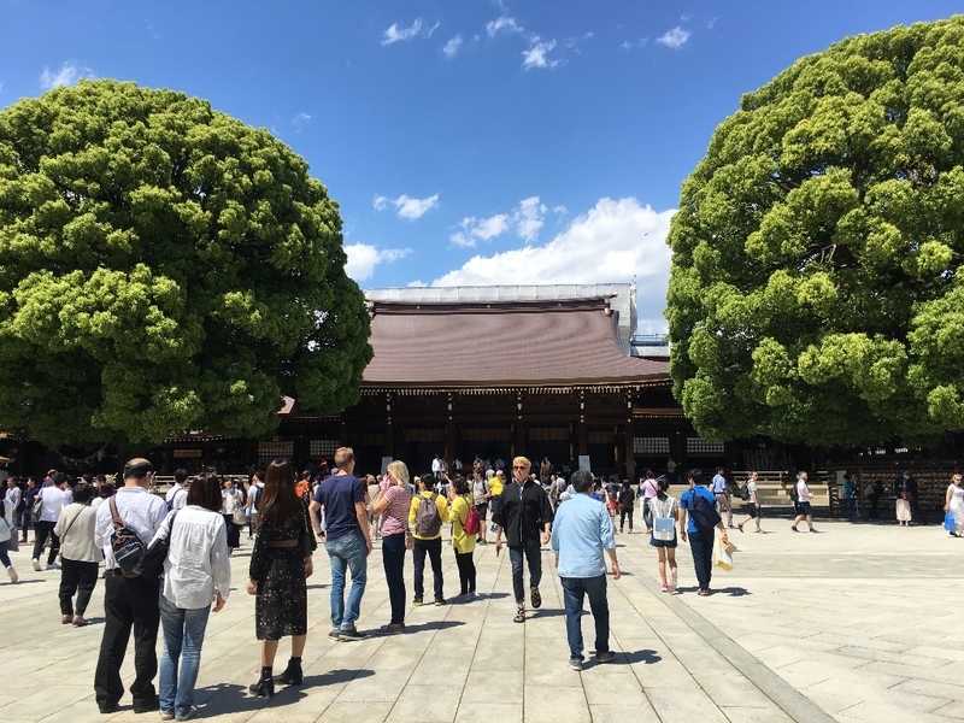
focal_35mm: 29
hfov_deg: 61.7
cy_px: 362
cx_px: 482
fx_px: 808
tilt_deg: +8.4
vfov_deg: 48.2
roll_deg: +0.3
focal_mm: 4.15
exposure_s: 1/1709
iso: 25
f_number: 2.2
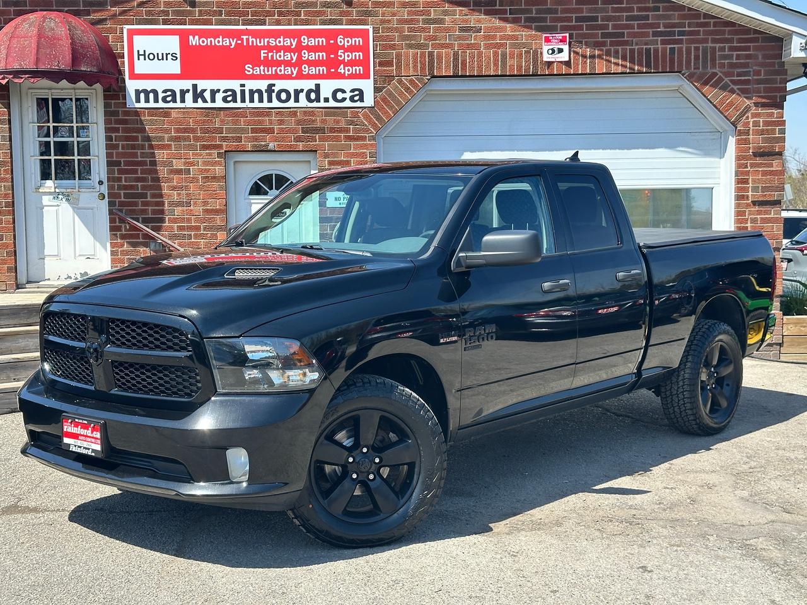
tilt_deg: -4.4
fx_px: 1119
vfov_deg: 30.3
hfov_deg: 39.7
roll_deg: +1.2
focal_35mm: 48
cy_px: 302
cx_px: 404
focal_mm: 6.86
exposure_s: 1/1613
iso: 64
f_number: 1.78
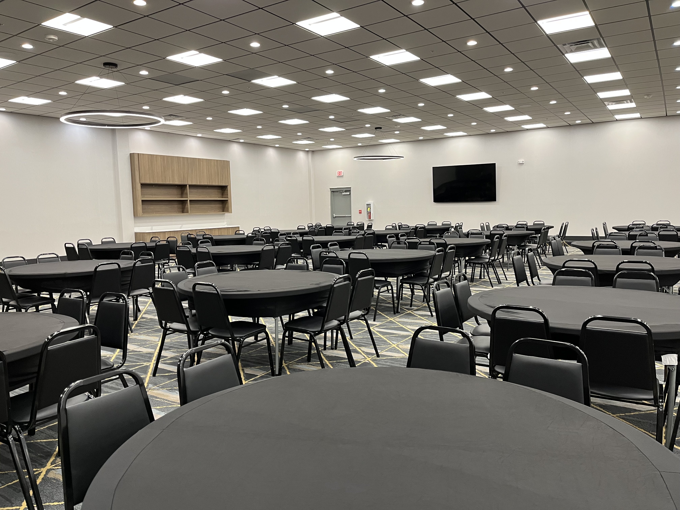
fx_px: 511
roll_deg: +1.7
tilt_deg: -4.7
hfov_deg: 67.3
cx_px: 340
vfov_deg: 53.1
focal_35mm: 26
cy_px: 255
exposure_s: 1/96
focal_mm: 5.1
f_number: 1.6
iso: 125
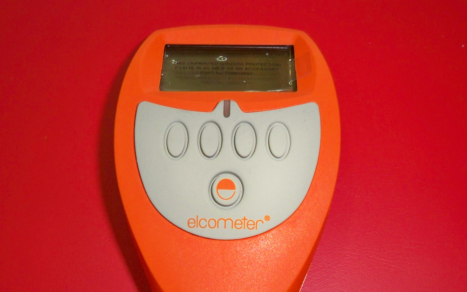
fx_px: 649
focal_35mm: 51
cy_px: 230
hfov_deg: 39.6
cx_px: 228
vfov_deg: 25.0
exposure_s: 1/60
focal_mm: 6.3
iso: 200
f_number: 3.1
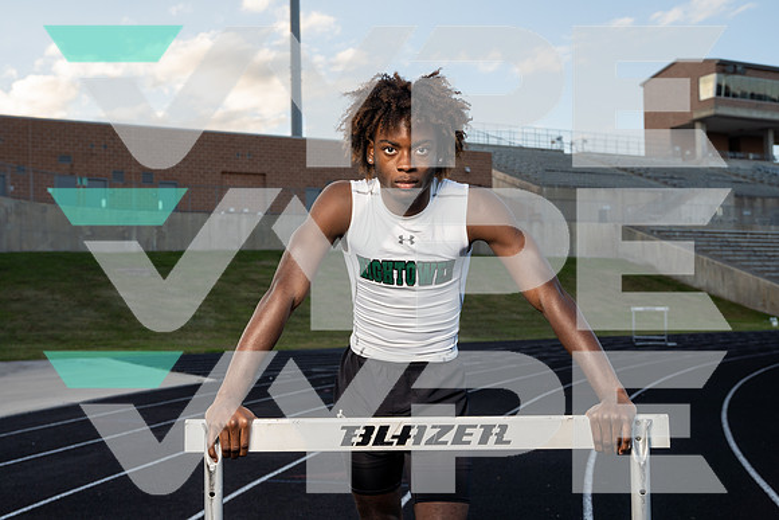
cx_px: 390
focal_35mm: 43
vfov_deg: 31.2
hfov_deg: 45.4
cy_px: 260
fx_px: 931
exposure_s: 1/250
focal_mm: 43
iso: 320
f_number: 6.3
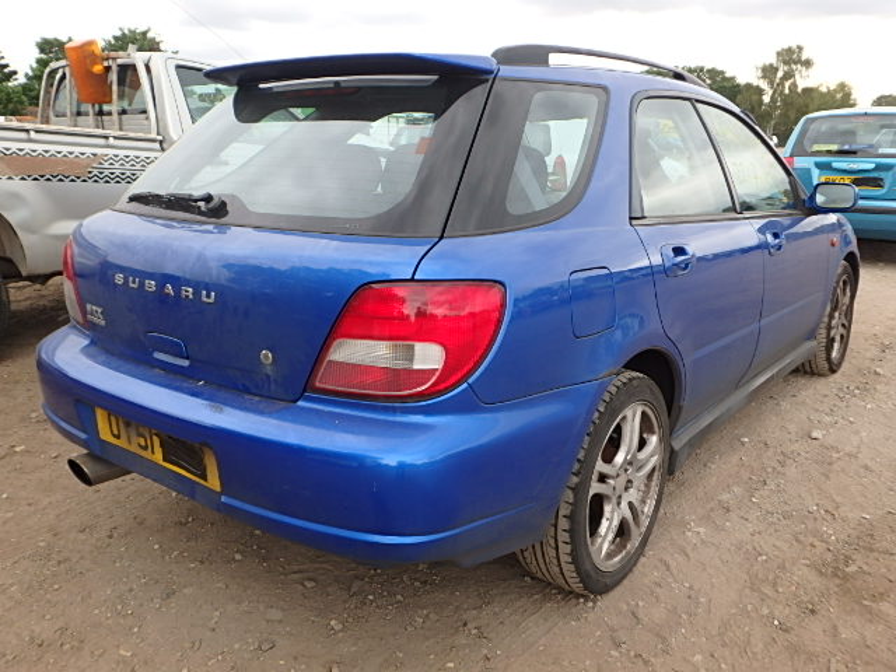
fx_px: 751
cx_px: 448
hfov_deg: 61.7
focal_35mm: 29
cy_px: 336
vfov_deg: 48.2
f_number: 4.6
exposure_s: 1/60
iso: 125
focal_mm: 5.2
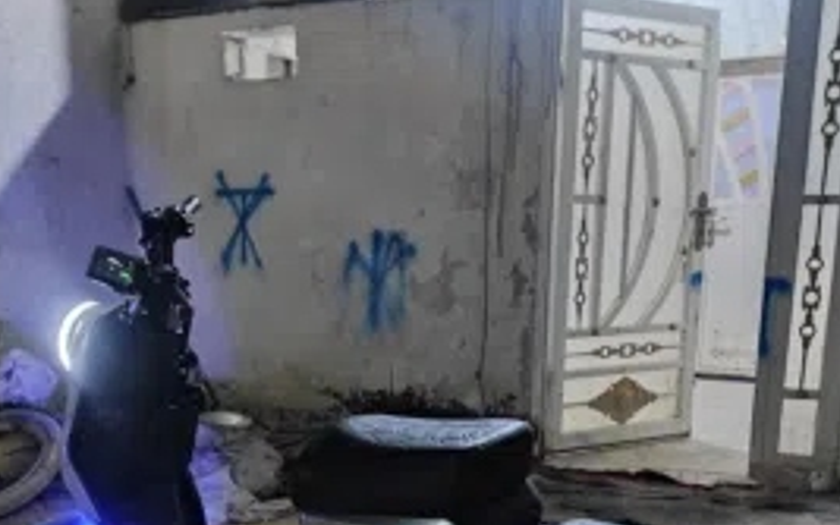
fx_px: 618
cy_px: 423
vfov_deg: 43.8
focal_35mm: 27
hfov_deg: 68.3
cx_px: 393
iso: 2095
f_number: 1.79
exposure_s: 1/20
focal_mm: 4.74
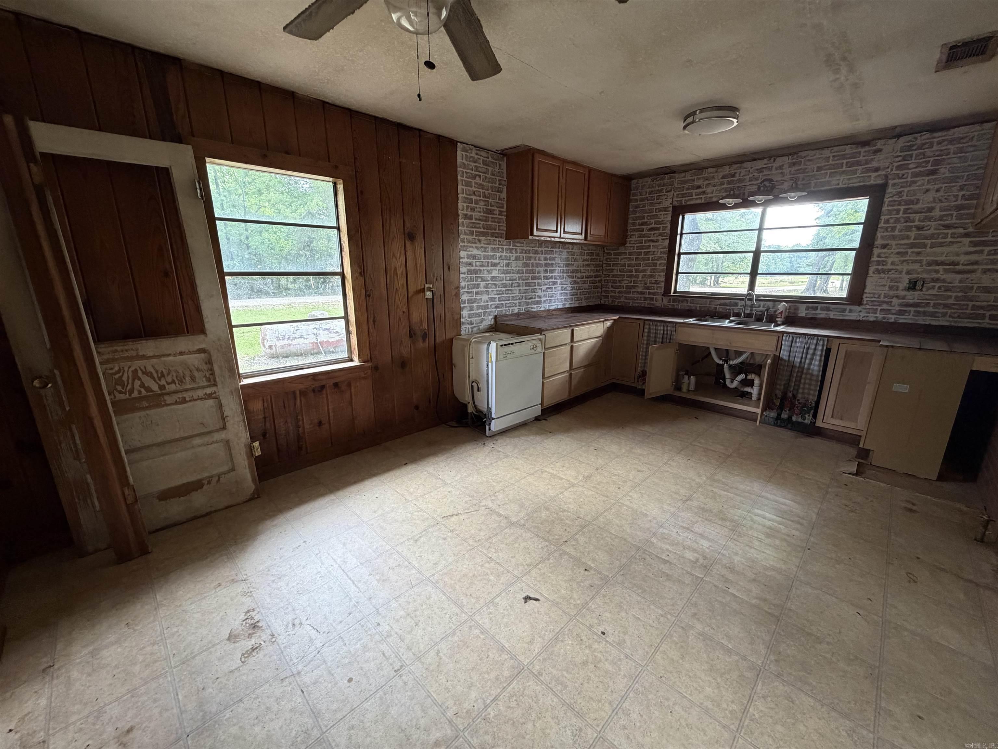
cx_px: 499
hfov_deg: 102.1
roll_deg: +1.0
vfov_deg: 85.7
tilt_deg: -14.1
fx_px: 404
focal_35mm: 14
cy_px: 374
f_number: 2.2
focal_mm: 2.22
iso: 320
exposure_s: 1/121
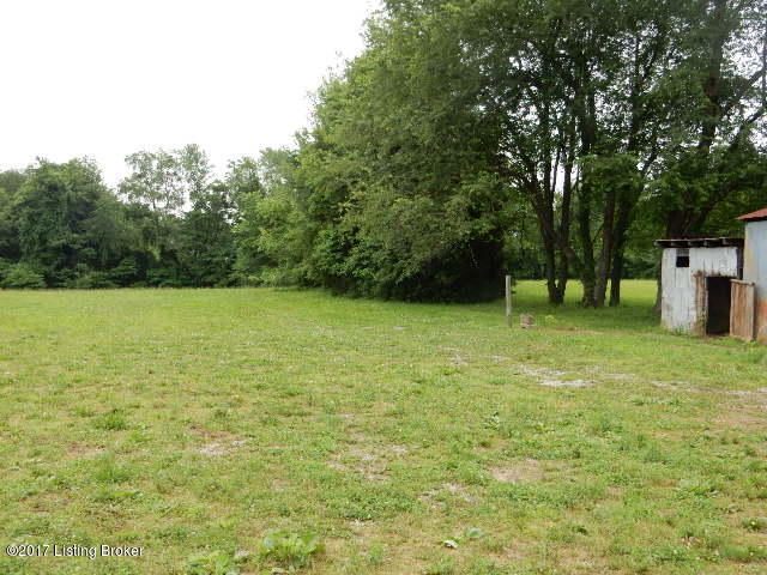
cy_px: 288
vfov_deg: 39.7
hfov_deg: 51.4
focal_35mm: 36
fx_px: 798
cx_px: 384
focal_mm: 6.4
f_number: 4
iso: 125
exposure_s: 1/160
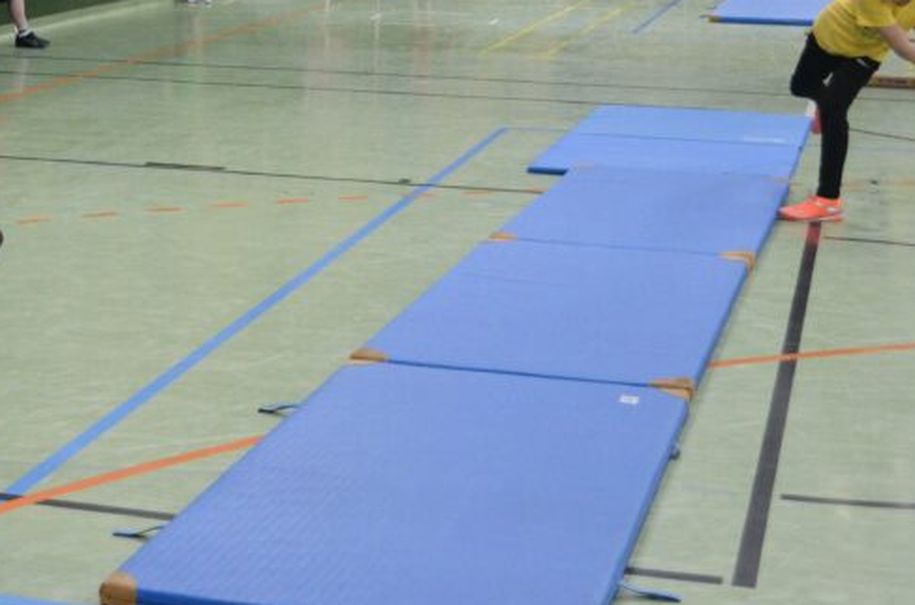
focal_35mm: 82
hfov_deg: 24.4
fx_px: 2079
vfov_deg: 16.4
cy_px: 77
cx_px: 188
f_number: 4.2
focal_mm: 26
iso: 1600
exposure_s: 1/400
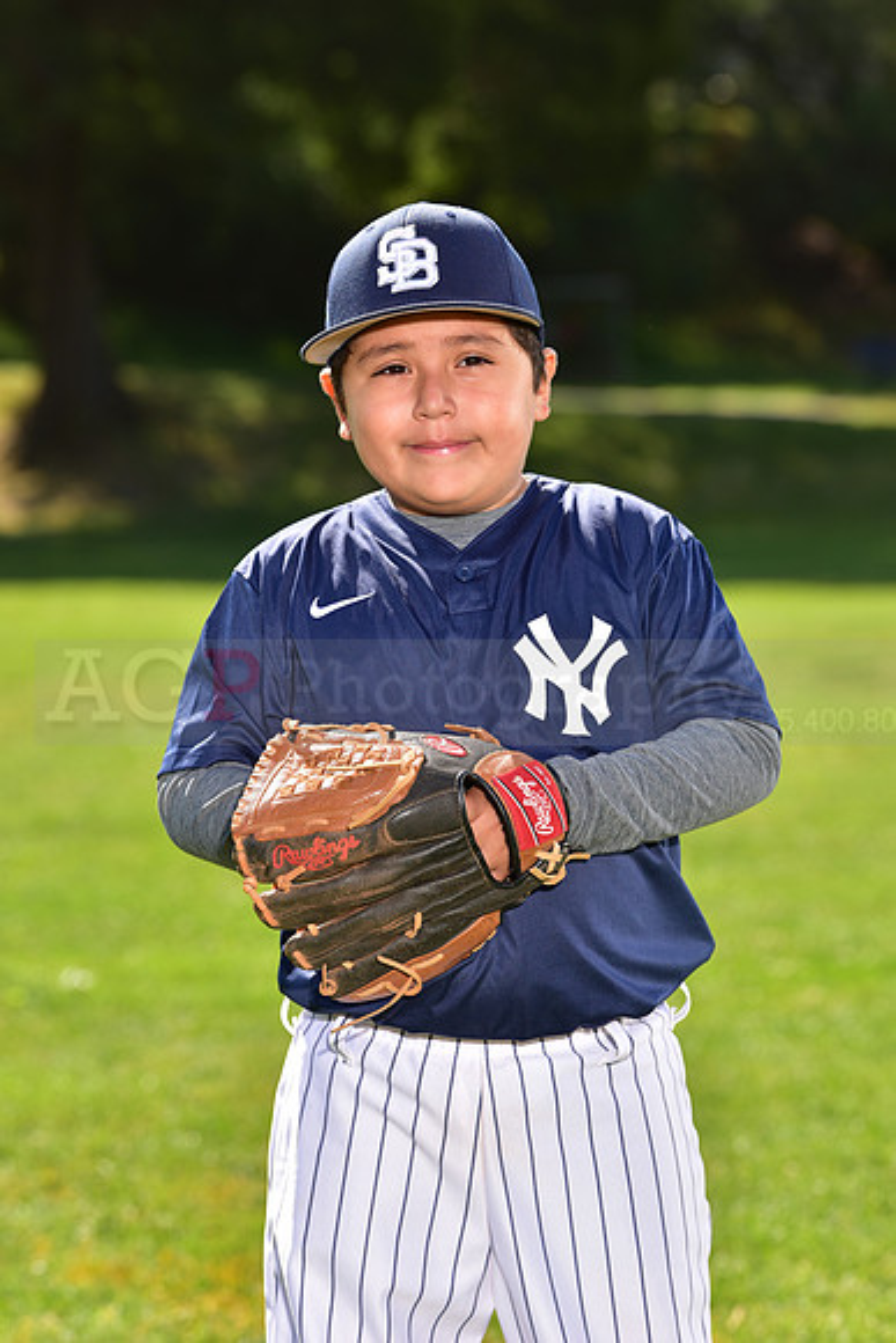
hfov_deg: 10.2
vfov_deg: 15.2
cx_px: 448
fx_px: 5037
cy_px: 672
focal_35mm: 135
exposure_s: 1/250
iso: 100
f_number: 5.6
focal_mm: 135
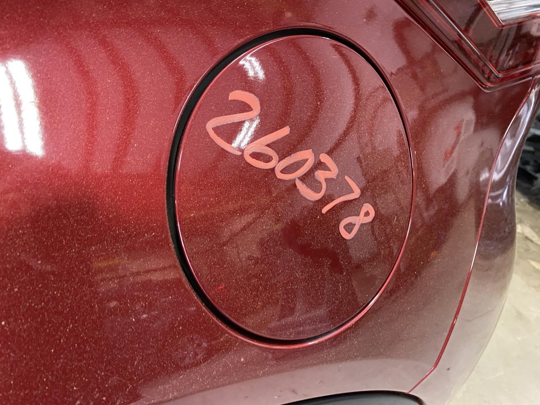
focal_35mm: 26
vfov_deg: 53.1
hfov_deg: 67.3
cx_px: 270
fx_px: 406
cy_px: 202
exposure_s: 1/60
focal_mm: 4.25
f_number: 1.8
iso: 500
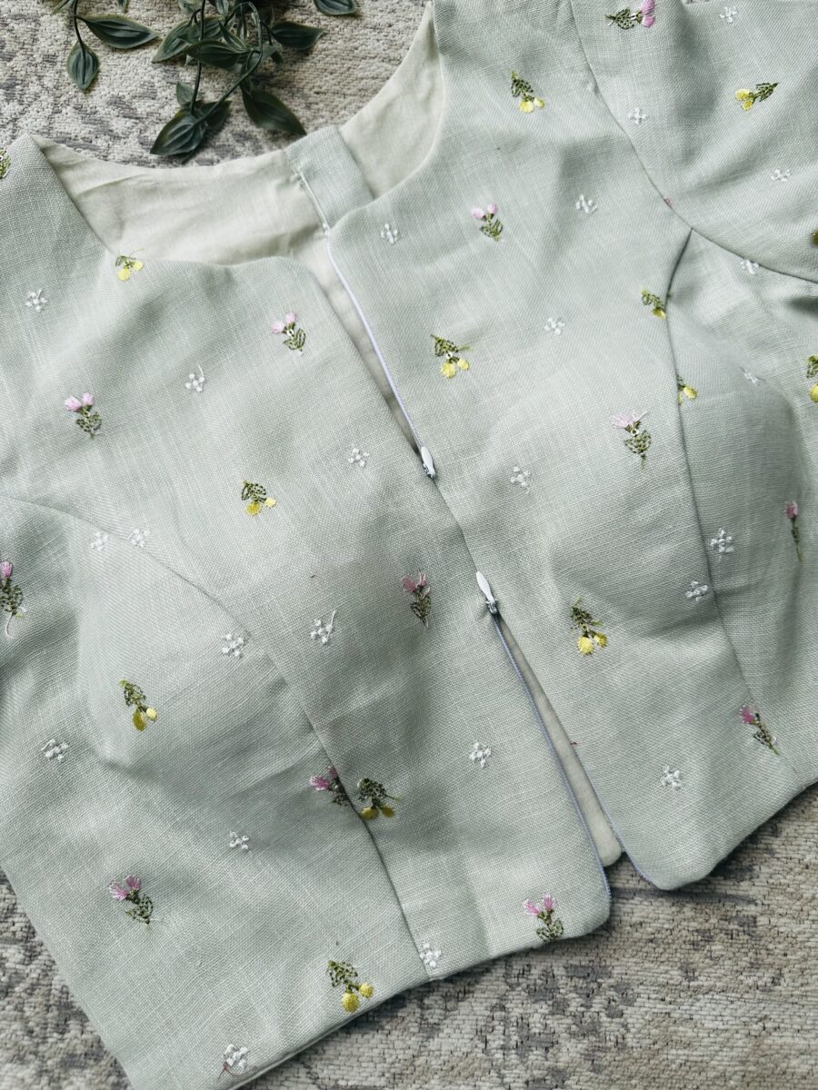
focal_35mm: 24
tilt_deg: -77.6
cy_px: 545
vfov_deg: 71.6
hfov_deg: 56.8
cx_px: 409
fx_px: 756
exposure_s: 1/1587
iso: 80
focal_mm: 6.86
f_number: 1.78
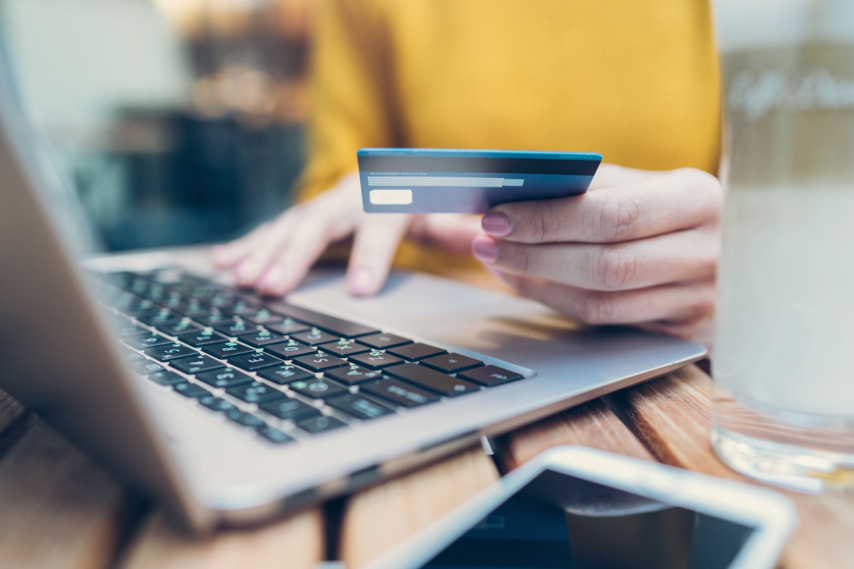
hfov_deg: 54.4
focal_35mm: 35
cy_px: 284
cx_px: 427
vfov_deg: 37.8
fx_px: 830
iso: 640
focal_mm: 35
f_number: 2
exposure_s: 1/250
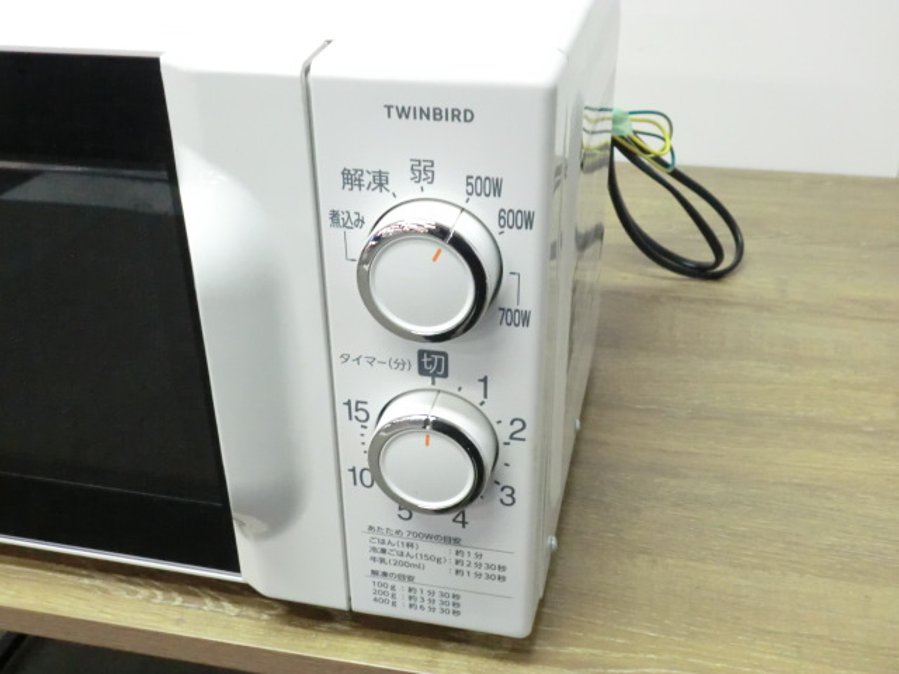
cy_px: 337
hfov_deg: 49.0
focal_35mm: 38
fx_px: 987
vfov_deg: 37.7
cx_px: 450
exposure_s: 1/40
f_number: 3.9
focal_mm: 6.9
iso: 800
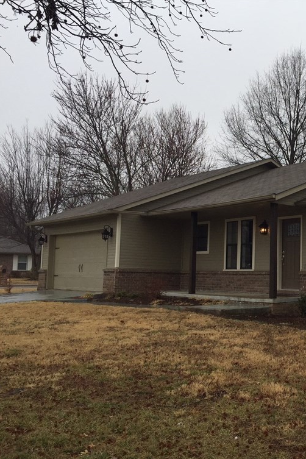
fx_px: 523
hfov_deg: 30.3
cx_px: 308
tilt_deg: +5.2
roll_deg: -0.6
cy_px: 232
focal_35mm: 41
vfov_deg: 47.4
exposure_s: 1/694
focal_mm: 4.15
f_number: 2.2
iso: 32
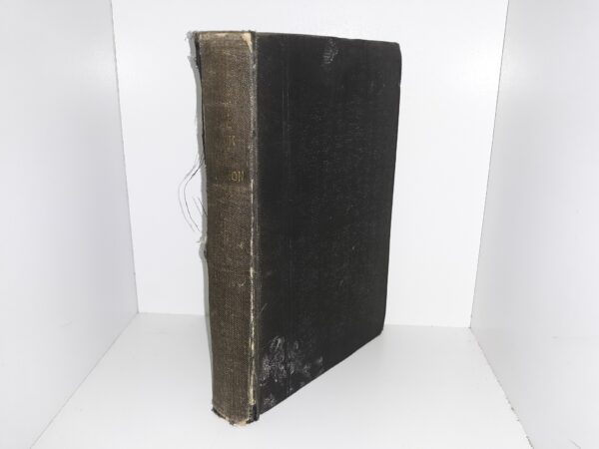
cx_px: 300
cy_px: 224
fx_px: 485
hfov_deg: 63.4
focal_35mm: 28
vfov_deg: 49.7
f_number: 1.7
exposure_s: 1/120
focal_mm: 3.7
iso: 50
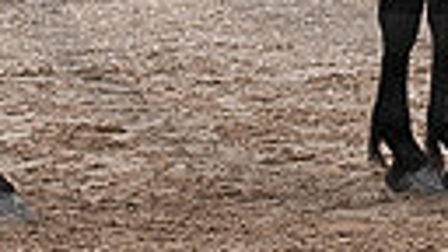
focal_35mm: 514
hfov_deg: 4.2
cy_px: -247
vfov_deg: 2.4
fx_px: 6106
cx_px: 382
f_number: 5.6
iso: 1100
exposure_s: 1/1250
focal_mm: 125
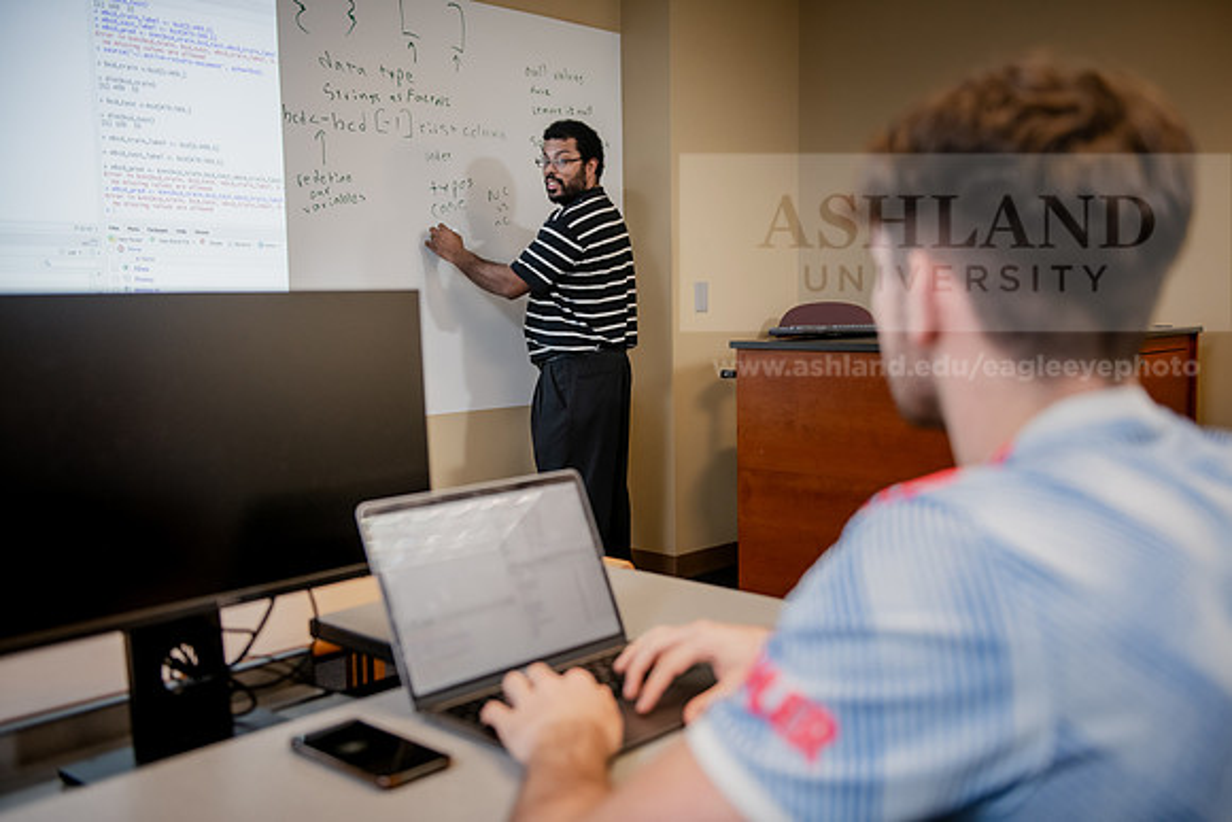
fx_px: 1232
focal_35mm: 36
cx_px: 616
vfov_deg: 36.9
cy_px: 411
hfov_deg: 53.1
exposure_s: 1/200
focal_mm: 36
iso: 1000
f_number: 2.8
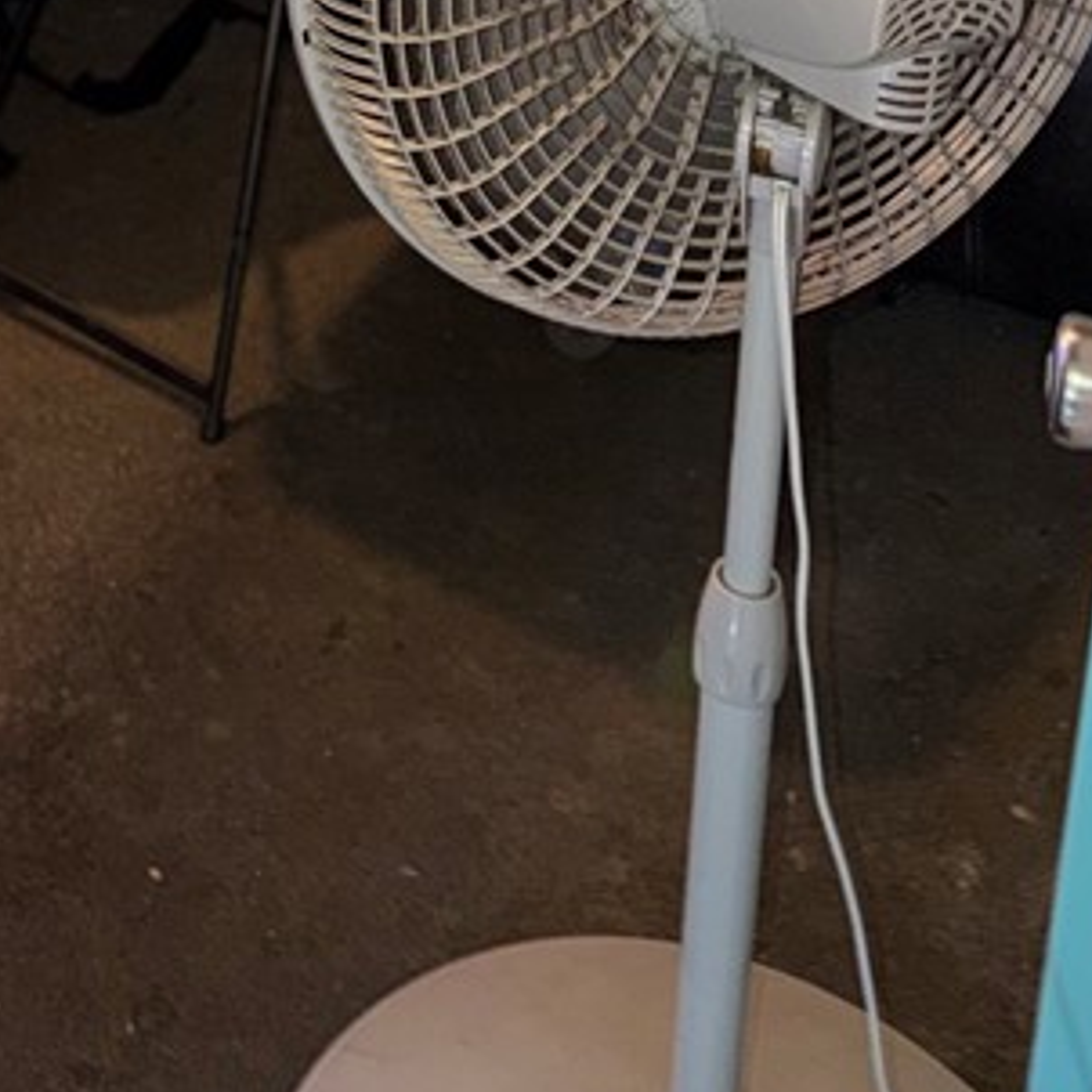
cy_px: -720
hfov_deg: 22.9
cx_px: -29
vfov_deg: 19.5
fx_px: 2570
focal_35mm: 72
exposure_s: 1/18
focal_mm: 6.76
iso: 64
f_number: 1.78
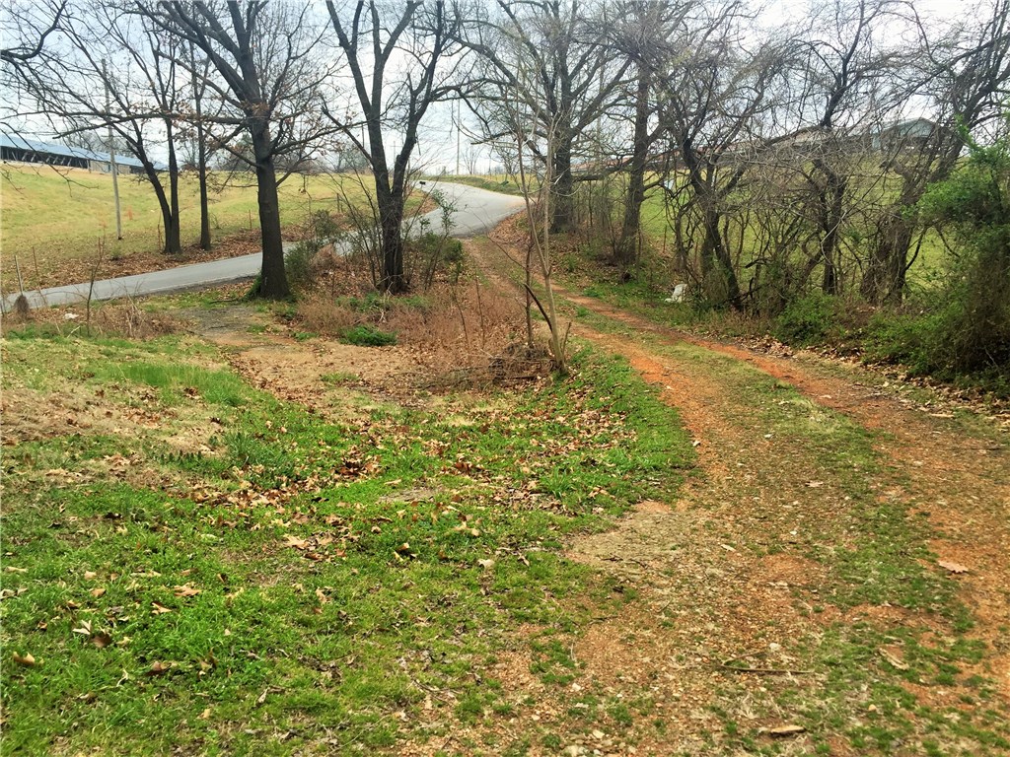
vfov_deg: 48.2
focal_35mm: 29
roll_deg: -2.1
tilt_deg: -10.7
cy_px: 378
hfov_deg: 61.7
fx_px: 846
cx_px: 505
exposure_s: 1/120
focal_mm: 4.15
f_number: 2.2
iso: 32
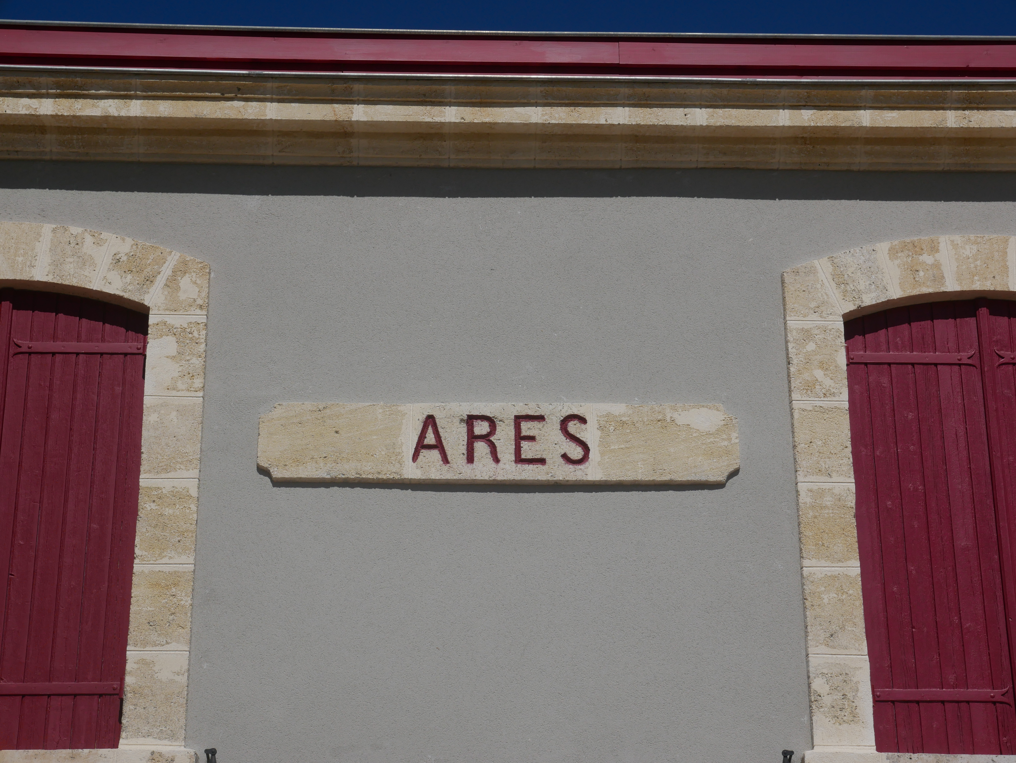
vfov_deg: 17.6
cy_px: 382
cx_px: 508
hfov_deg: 23.3
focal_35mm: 84
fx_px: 2466
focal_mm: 42
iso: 200
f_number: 11
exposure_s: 1/1000
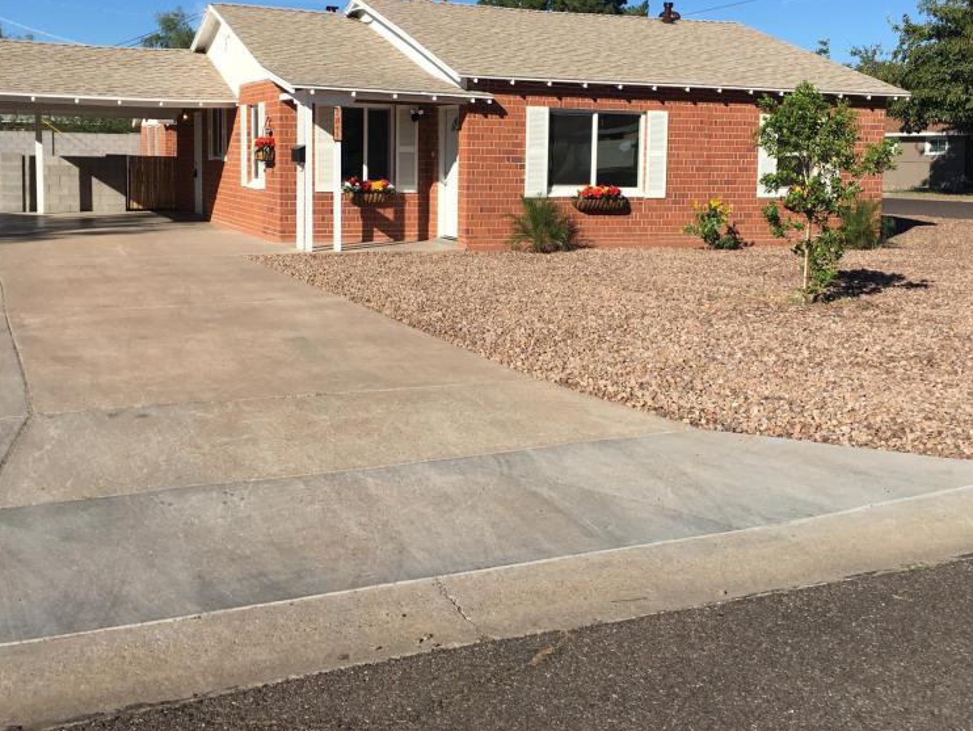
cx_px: 494
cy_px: 255
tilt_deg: -3.6
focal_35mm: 40
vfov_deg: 35.7
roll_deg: -1.7
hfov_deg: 46.8
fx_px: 1125
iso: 25
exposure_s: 1/2137
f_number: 2.2
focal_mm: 4.15
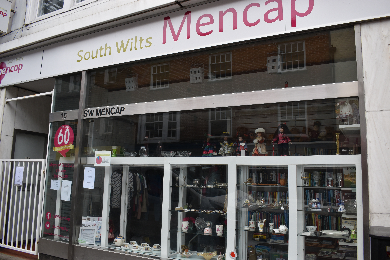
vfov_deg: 43.6
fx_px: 325
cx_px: 195
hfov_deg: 61.9
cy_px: 130
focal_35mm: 30
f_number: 5.6
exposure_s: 1/250
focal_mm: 20
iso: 220
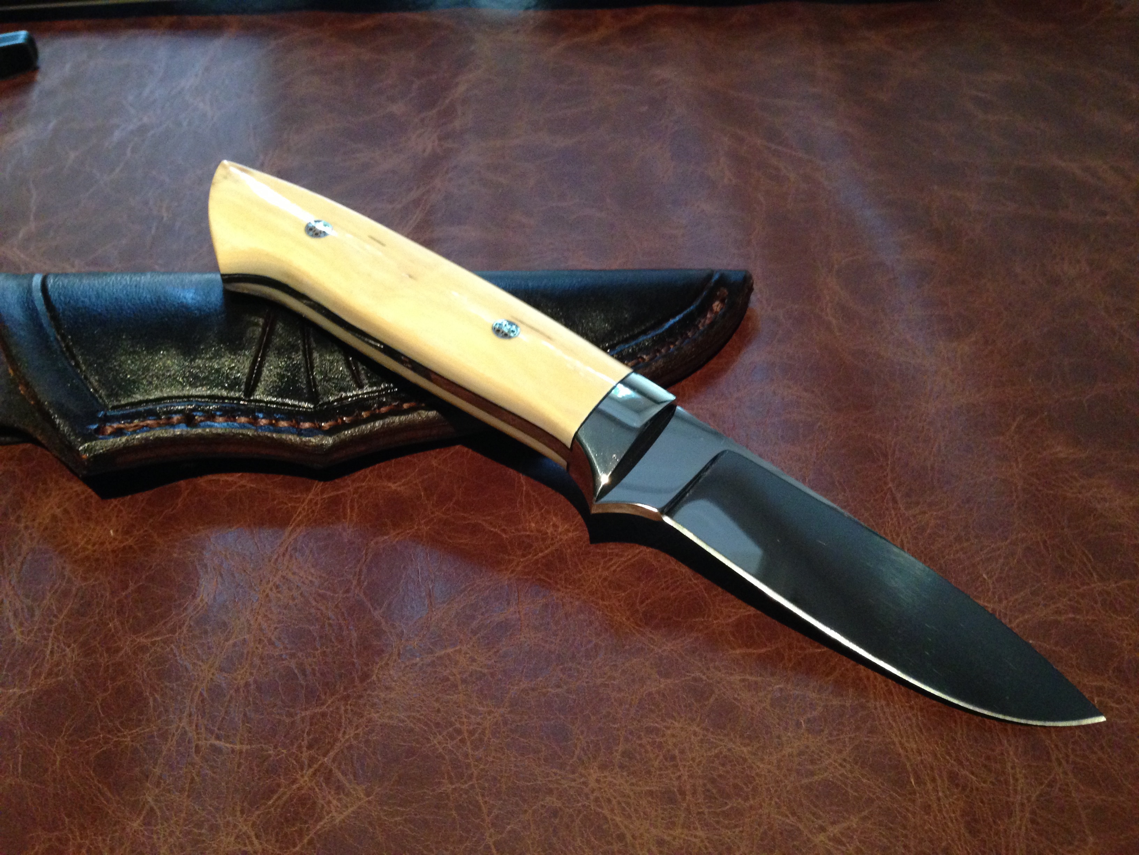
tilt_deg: -40.8
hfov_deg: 55.4
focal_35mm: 33
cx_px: 570
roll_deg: +2.0
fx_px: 1086
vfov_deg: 42.9
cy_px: 428
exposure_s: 1/20
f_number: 2.4
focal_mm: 4.12
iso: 400
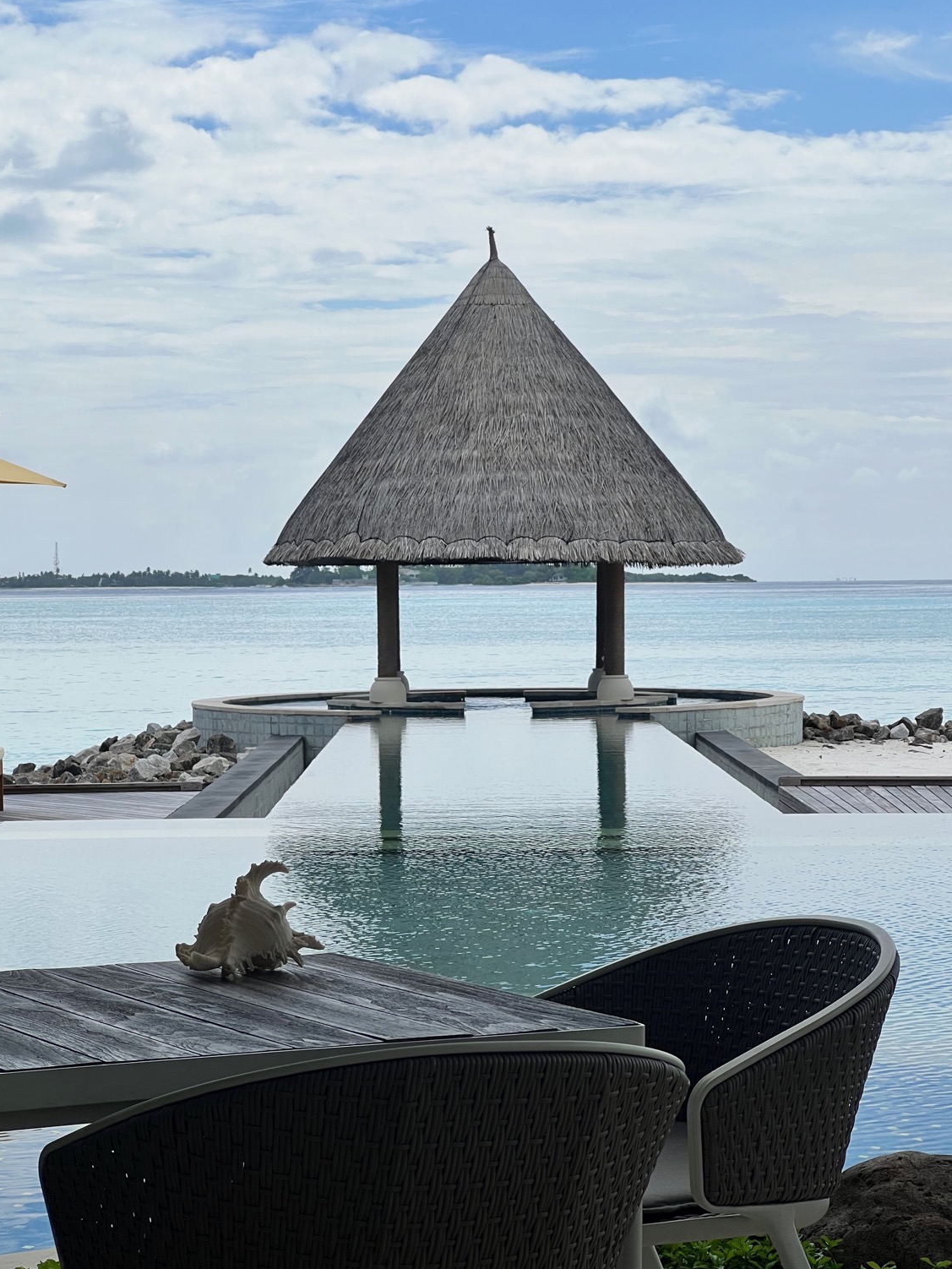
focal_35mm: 82
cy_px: 639
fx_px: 3006
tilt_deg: -1.5
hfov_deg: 18.0
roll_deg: +0.3
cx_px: 475
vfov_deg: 23.8
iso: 32
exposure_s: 1/1263
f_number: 2.8
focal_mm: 9
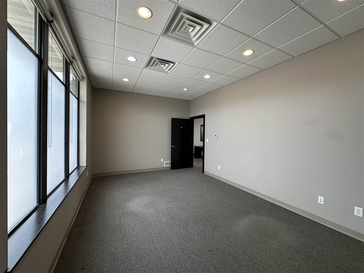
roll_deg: -1.2
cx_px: 182
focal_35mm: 14
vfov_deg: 85.7
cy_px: 136
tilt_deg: -0.5
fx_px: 147
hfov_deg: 102.1
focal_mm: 2.22
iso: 200
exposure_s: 1/60
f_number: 2.2
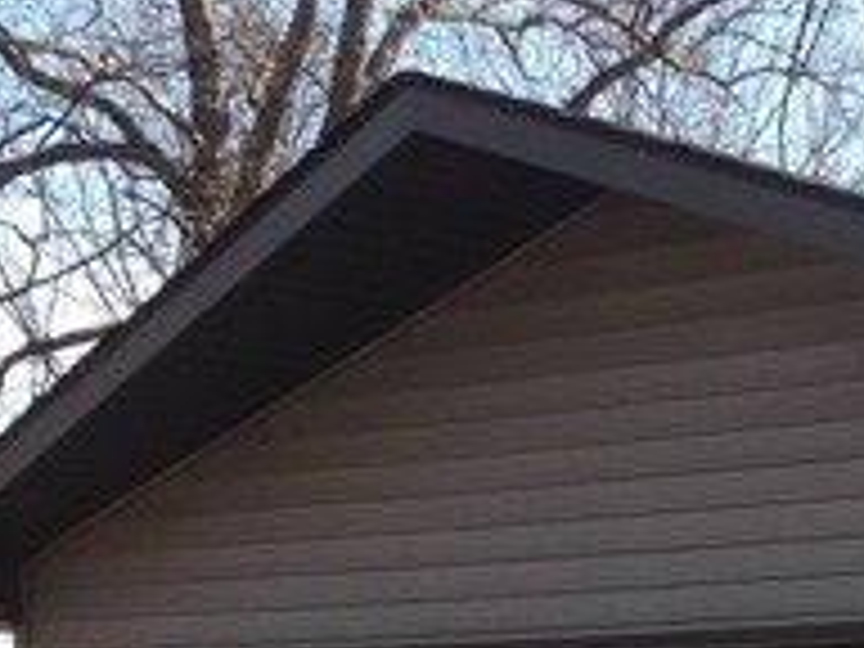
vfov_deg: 12.7
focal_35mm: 110
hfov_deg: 16.5
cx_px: 1246
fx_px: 2746
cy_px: 990
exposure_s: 1/480
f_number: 2.4
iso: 50
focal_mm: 4.12
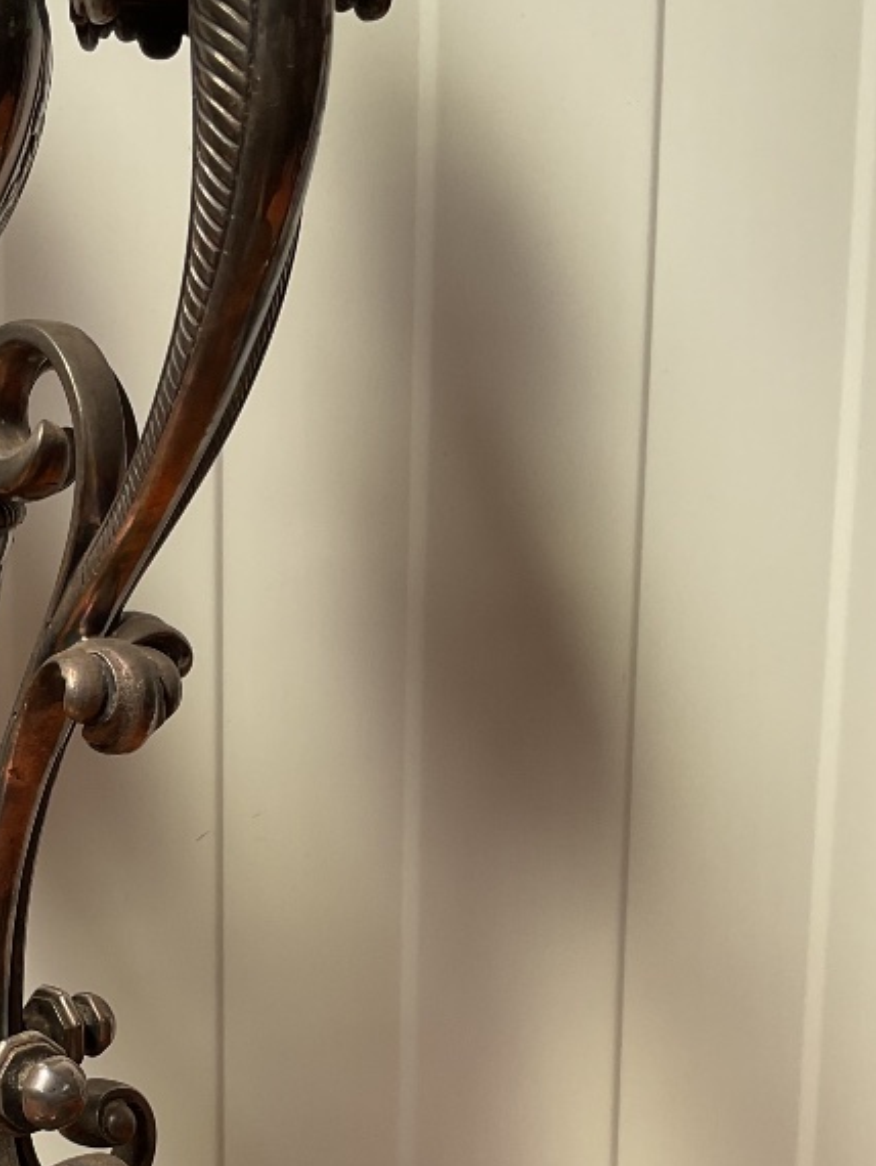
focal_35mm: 61
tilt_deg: -12.8
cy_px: 896
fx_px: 2057
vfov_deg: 31.0
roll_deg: +1.0
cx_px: 121
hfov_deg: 23.5
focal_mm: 3
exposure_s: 1/307
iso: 16
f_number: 1.8
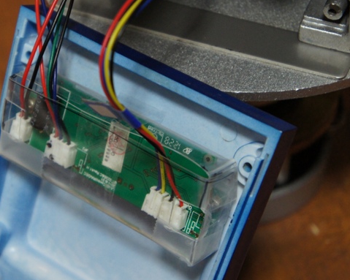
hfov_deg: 18.1
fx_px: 1096
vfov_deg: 14.6
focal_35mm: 106
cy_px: 158
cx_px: 104
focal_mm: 45
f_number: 5
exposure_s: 1/40
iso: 1600
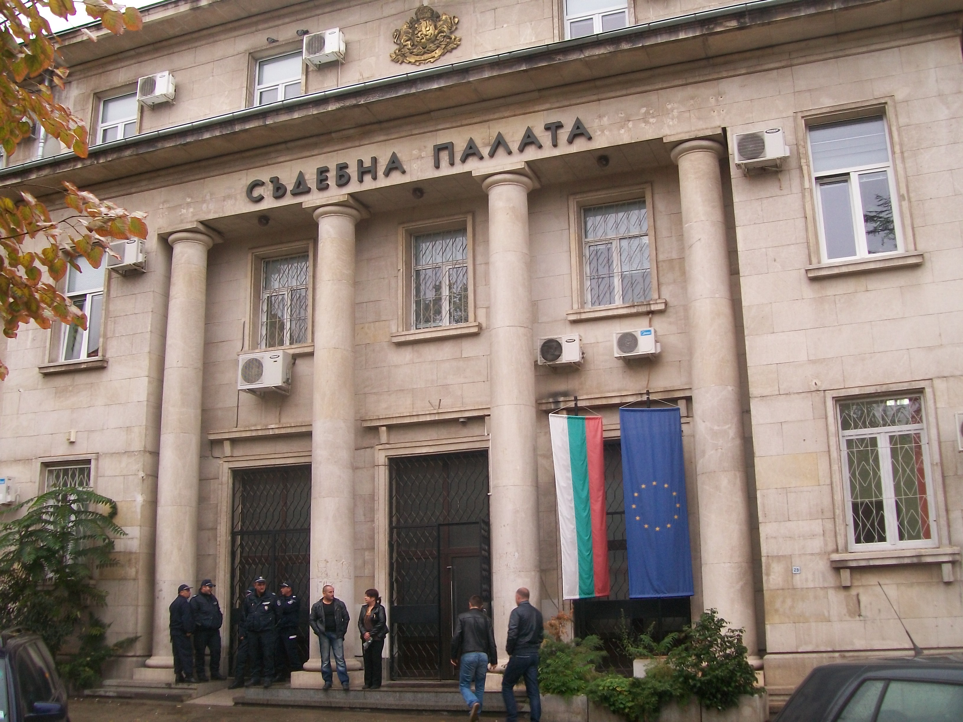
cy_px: 361
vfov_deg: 39.7
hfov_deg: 51.4
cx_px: 482
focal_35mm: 36
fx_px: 1002
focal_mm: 6
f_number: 2.7
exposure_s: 1/60
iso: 80
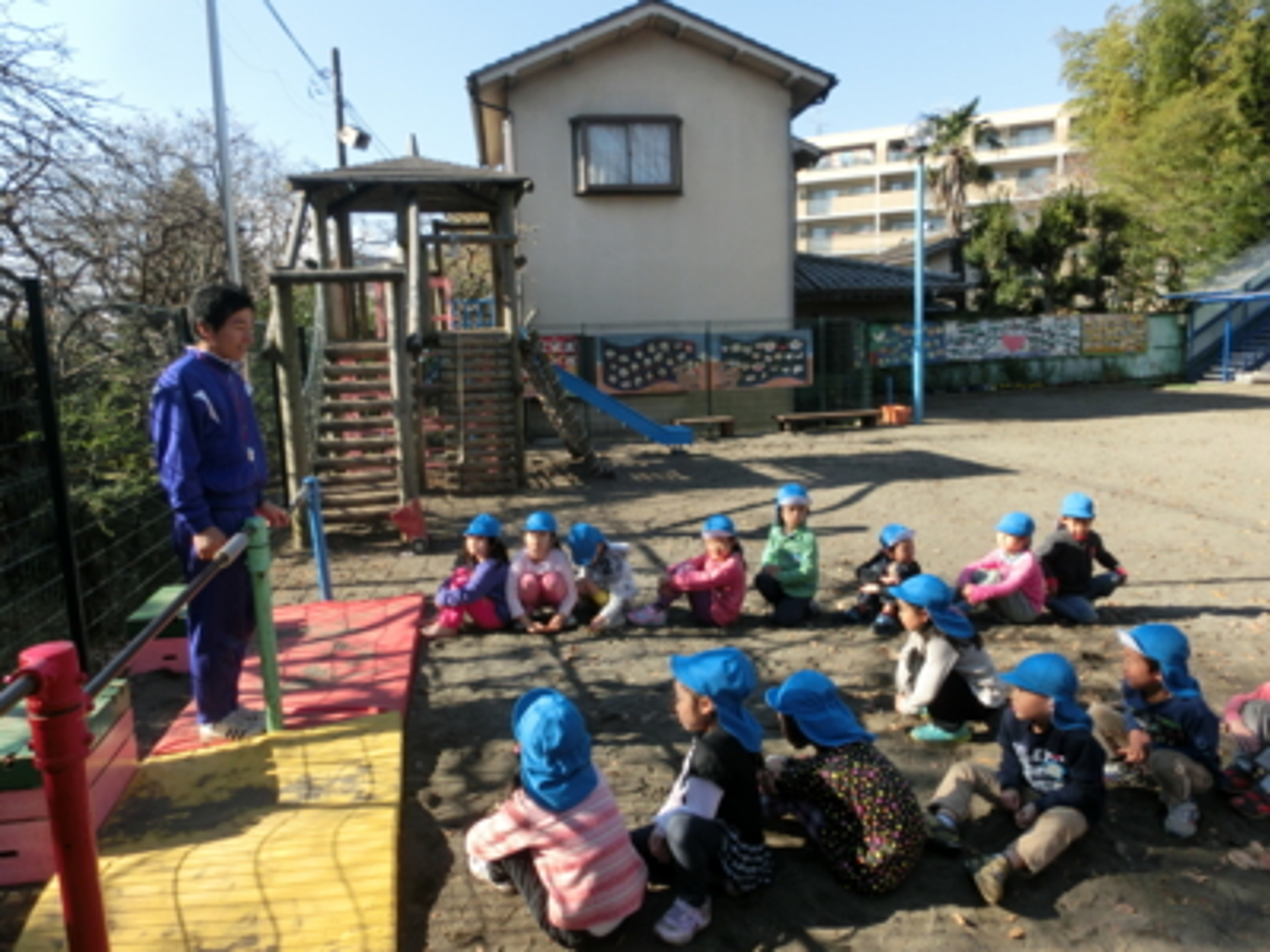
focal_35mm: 24
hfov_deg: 71.6
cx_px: 635
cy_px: 476
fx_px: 881
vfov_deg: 56.8
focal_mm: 4.24
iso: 80
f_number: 3
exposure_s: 1/640
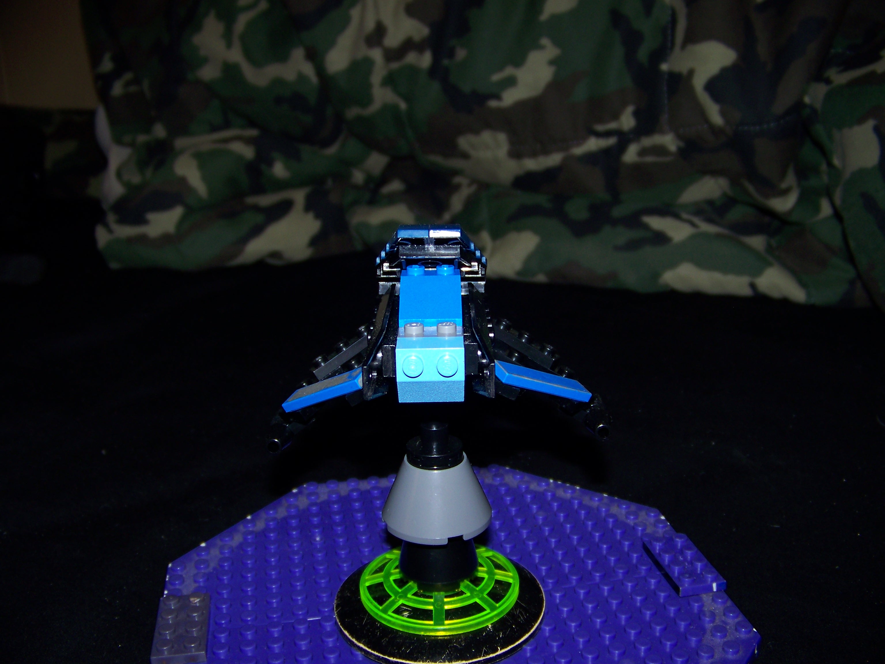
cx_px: 442
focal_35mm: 36
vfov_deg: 39.7
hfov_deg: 51.4
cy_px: 332
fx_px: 920
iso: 64
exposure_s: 1/30
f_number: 2.8
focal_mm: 5.85
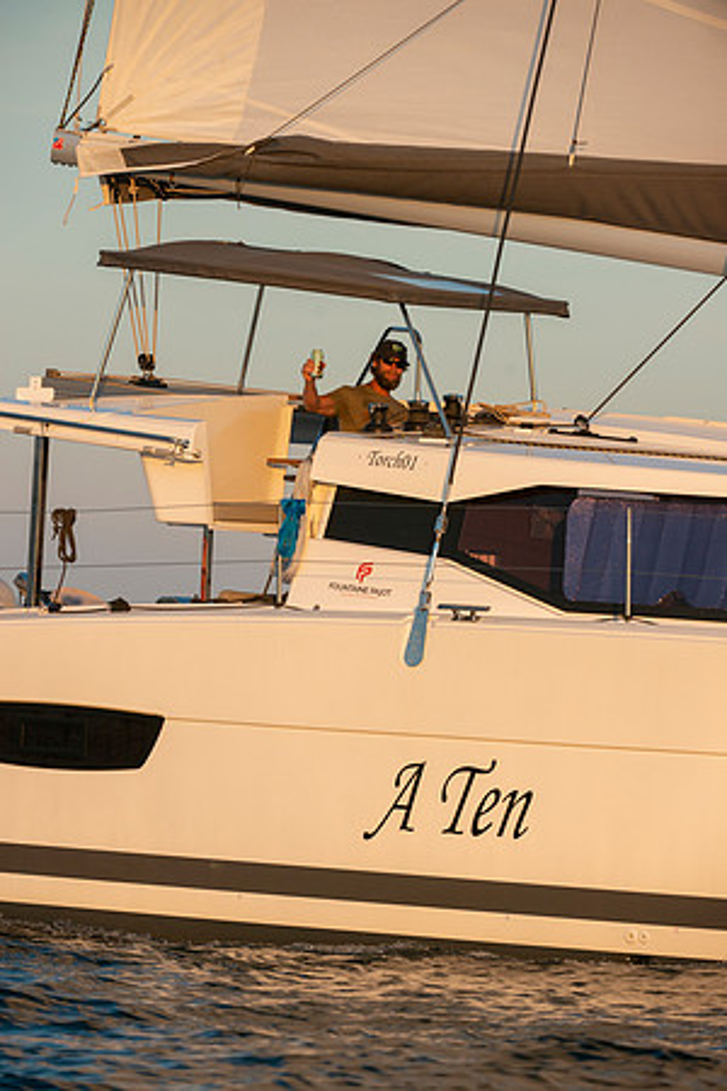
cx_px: 364
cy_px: 546
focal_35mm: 240
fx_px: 7269
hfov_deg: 5.7
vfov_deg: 8.6
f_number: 6.3
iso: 400
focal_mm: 240
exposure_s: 1/1000
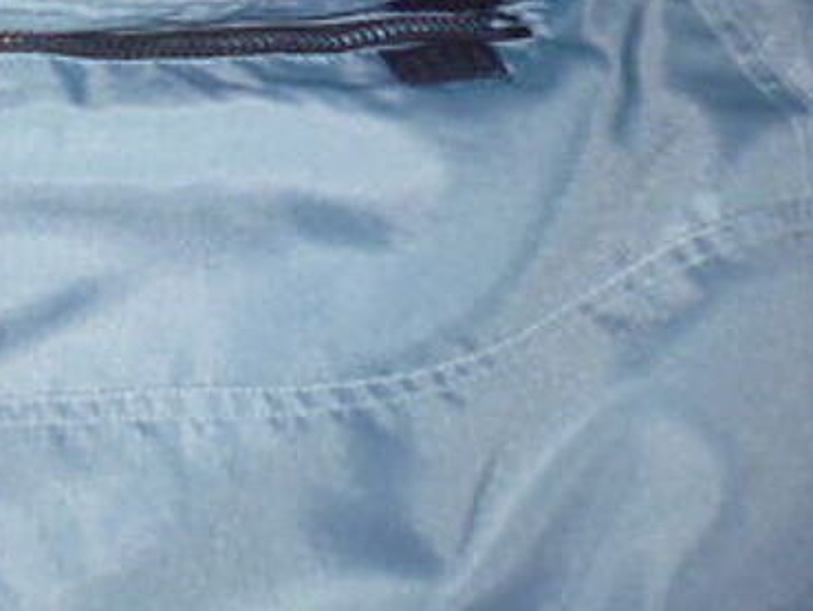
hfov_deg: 27.9
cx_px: -11
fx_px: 1527
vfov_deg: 21.3
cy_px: -79
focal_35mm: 65
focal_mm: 4.3
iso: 400
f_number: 2.8
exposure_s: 1/60
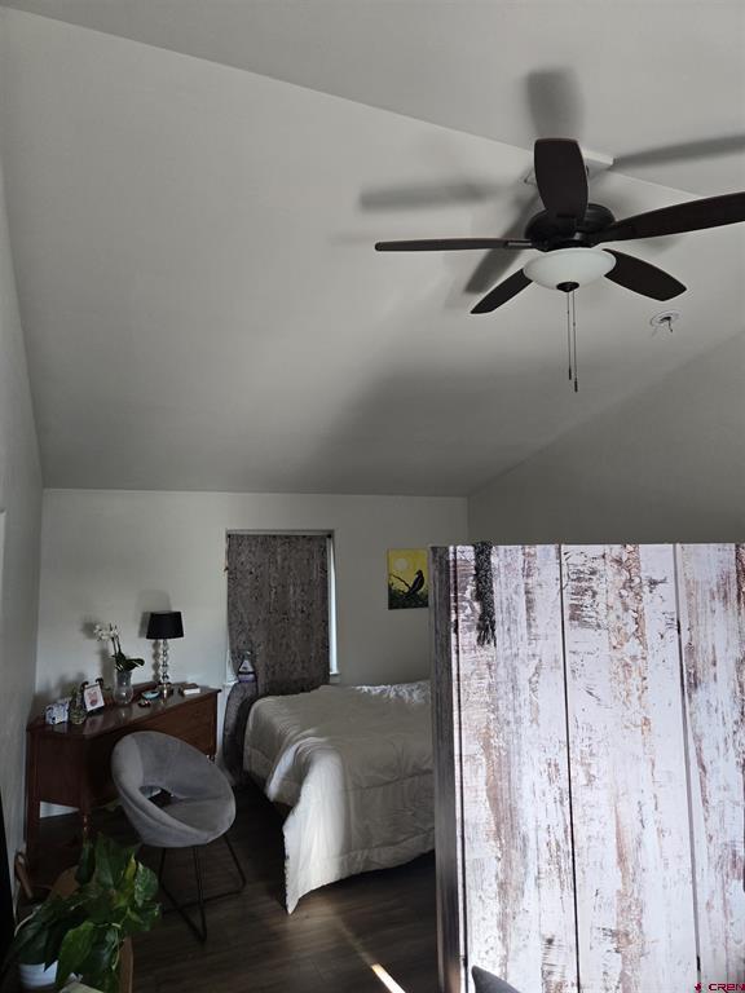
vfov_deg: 73.9
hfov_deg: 58.9
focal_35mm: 23
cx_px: 372
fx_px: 660
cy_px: 496
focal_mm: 5.4
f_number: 1.8
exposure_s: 1/120
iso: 160
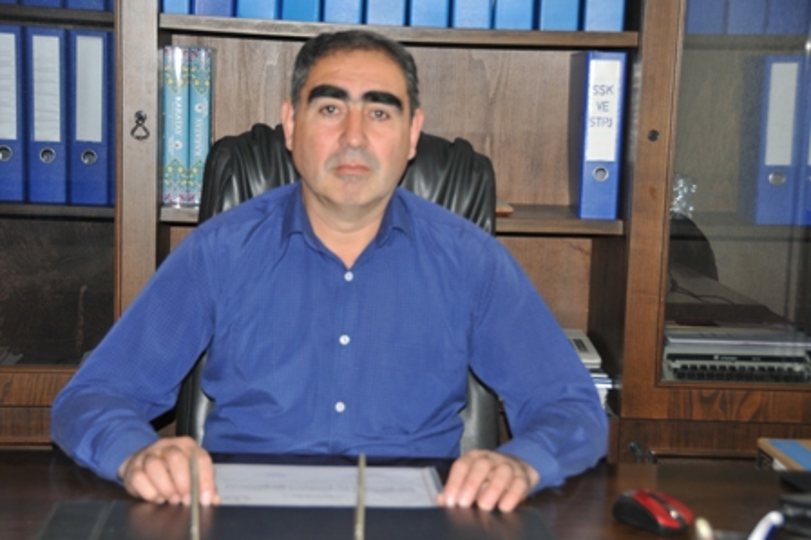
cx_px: 406
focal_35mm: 72
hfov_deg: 28.1
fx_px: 1621
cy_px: 270
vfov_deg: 18.9
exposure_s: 1/60
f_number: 4.5
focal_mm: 48
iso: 200
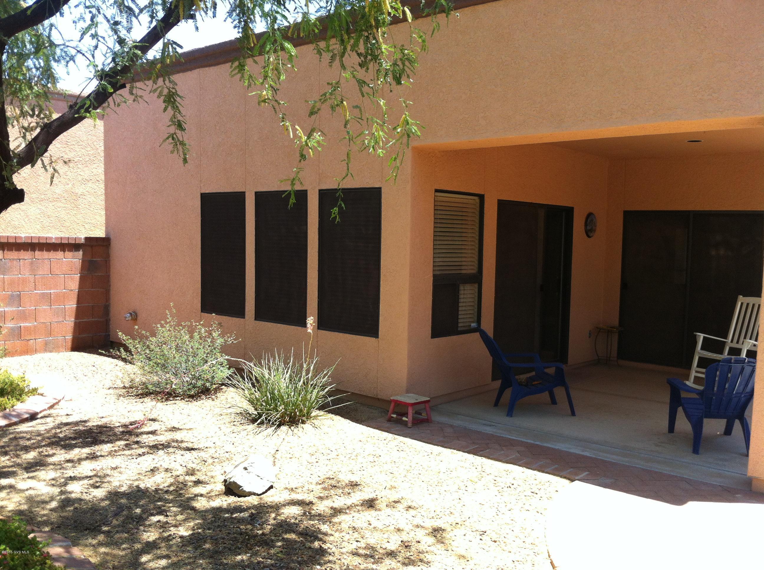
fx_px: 771
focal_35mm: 35
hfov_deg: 52.7
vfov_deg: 40.6
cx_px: 382
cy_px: 285
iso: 80
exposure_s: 1/358
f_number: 2.8
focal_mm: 3.85
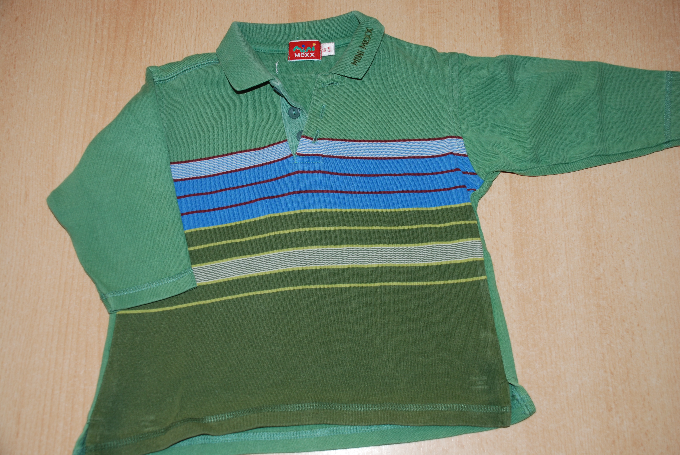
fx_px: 738
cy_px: 228
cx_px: 340
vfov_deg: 34.3
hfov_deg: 49.5
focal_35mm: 39
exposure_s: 1/60
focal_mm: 26
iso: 200
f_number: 4
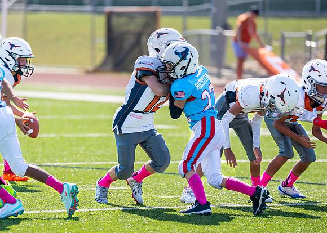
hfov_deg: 7.1
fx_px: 2639
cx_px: 126
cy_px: 118
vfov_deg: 5.1
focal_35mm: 284
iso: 100
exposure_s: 1/1250
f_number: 2.8
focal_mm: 200
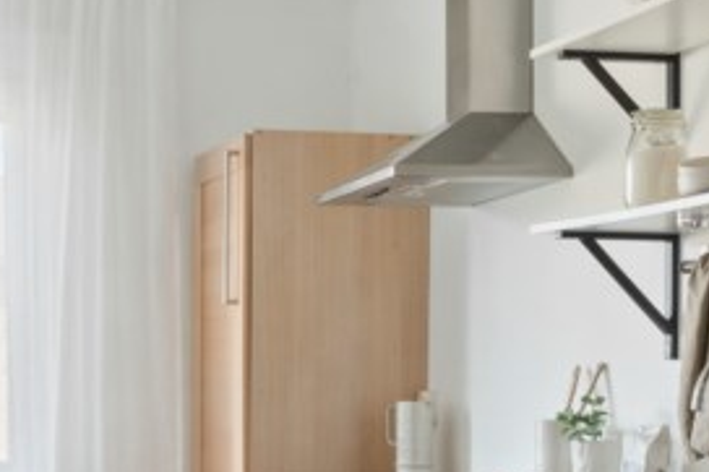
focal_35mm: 80
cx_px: 117
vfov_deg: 16.9
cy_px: 387
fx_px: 1575
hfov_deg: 24.9
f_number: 11
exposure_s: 1.6
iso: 100
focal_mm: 17
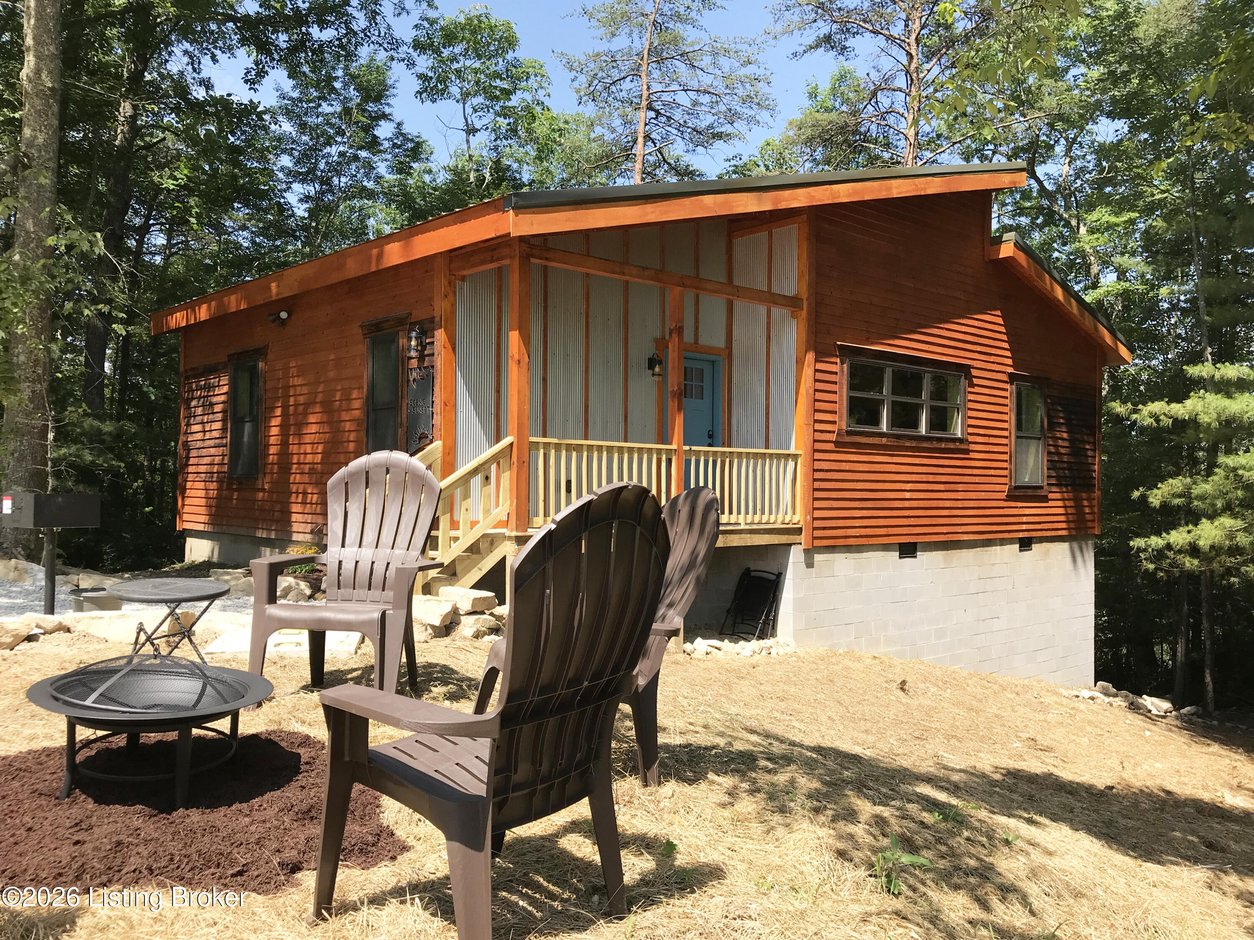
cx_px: 627
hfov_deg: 63.4
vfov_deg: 49.7
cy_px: 470
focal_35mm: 28
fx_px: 1014
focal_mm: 3.99
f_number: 1.8
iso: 20
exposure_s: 1/1053
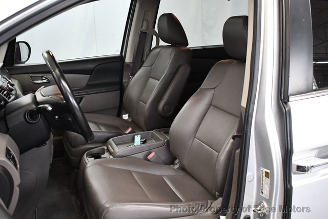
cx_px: 164
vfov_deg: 33.5
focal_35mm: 40
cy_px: 110
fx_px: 365
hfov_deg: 48.4
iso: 3200
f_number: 3.5
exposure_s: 1/125
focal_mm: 20
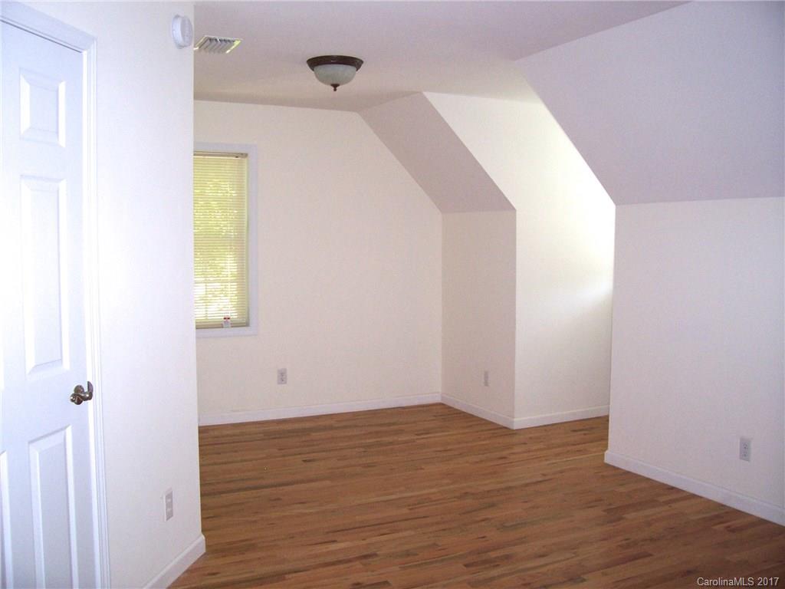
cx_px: 392
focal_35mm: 34
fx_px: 771
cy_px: 294
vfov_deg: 41.8
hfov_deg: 54.0
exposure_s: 1/112
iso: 140
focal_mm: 5.6
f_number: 2.7
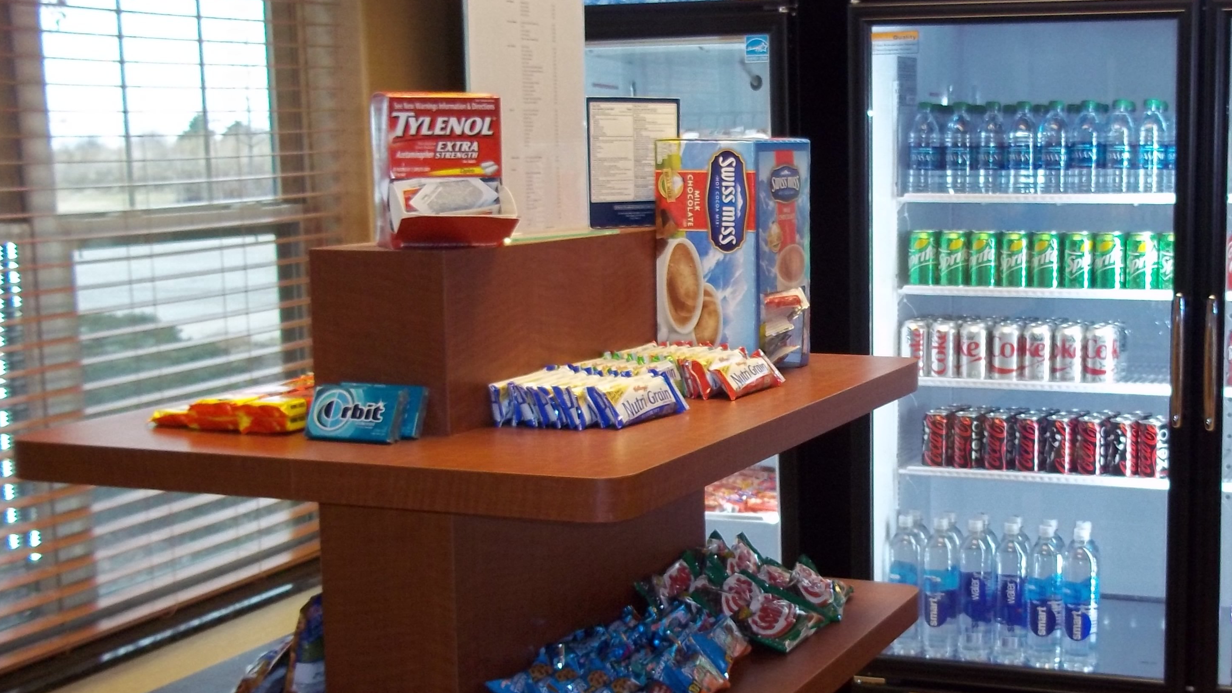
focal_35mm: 54
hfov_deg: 38.1
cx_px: 811
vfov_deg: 22.2
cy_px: 408
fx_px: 1764
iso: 160
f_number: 3.1
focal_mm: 6.5
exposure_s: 1/40
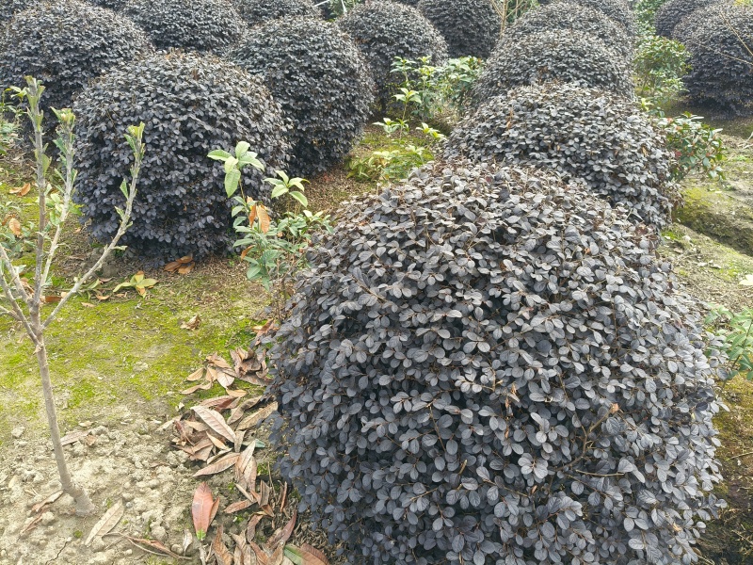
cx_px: 376
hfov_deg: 67.3
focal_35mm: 26
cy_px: 282
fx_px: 566
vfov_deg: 53.1
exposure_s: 1/446
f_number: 1.8
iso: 80
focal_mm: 4.84
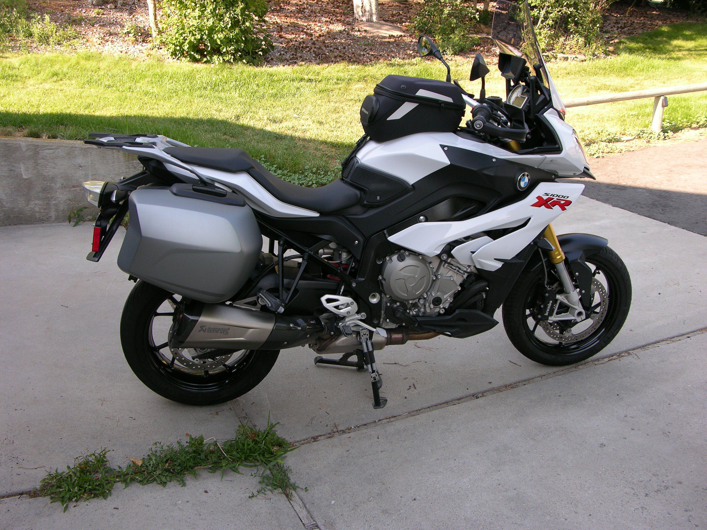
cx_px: 354
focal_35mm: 35
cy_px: 265
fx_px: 715
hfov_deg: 52.6
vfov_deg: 40.7
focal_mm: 8.9
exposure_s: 1/68.2
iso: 50
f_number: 4
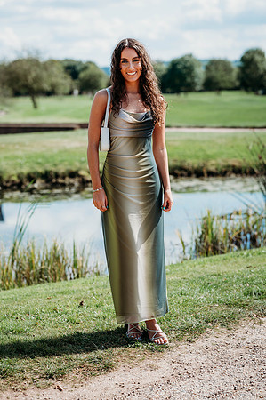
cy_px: 200
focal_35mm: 85
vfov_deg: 23.9
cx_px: 133
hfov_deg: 16.0
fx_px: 944
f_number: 3.2
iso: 100
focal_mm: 85
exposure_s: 1/2000
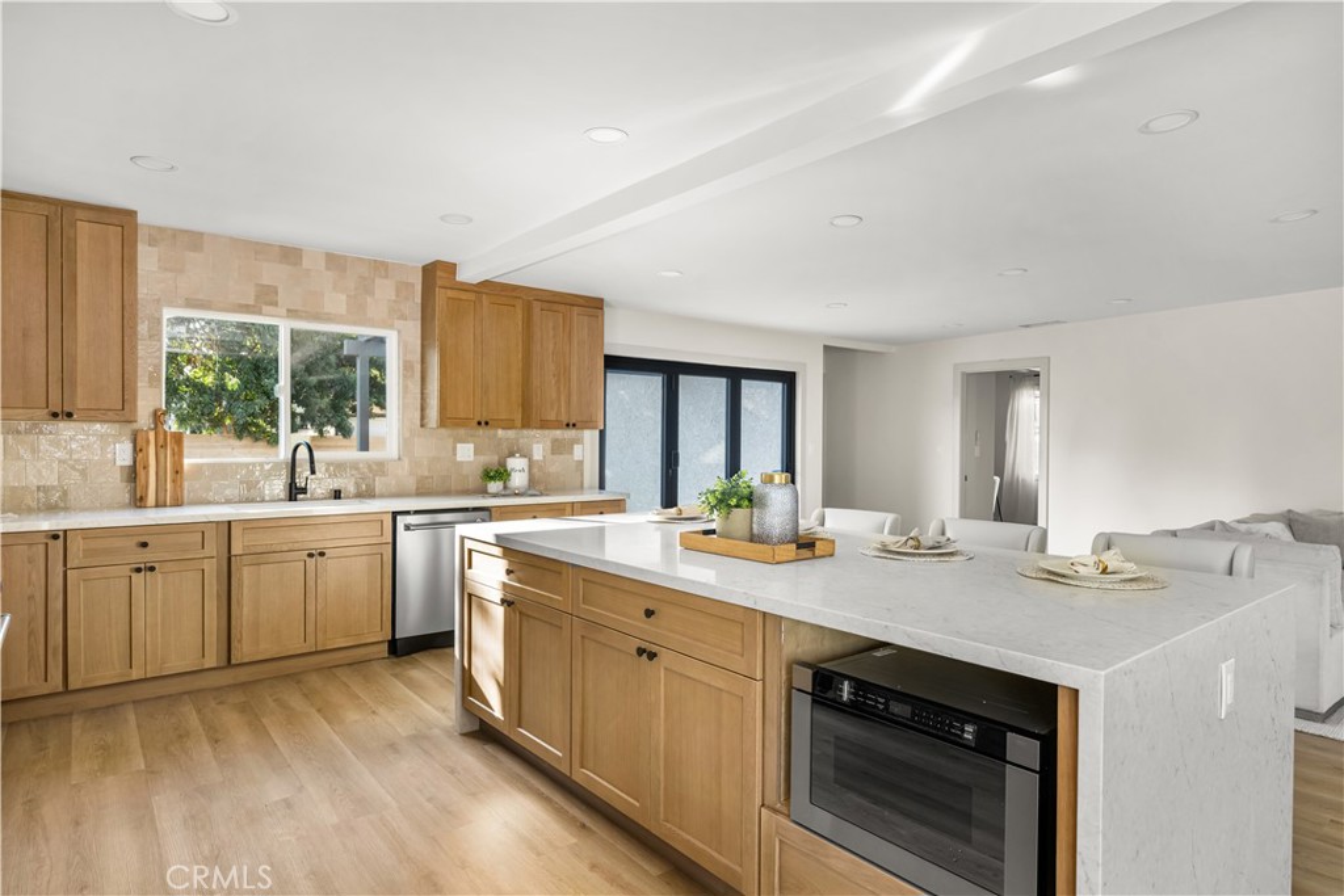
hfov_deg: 85.4
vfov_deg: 63.2
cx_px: 672
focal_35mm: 20
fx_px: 728
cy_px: 448
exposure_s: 1/8
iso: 80
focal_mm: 19.5
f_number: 6.3
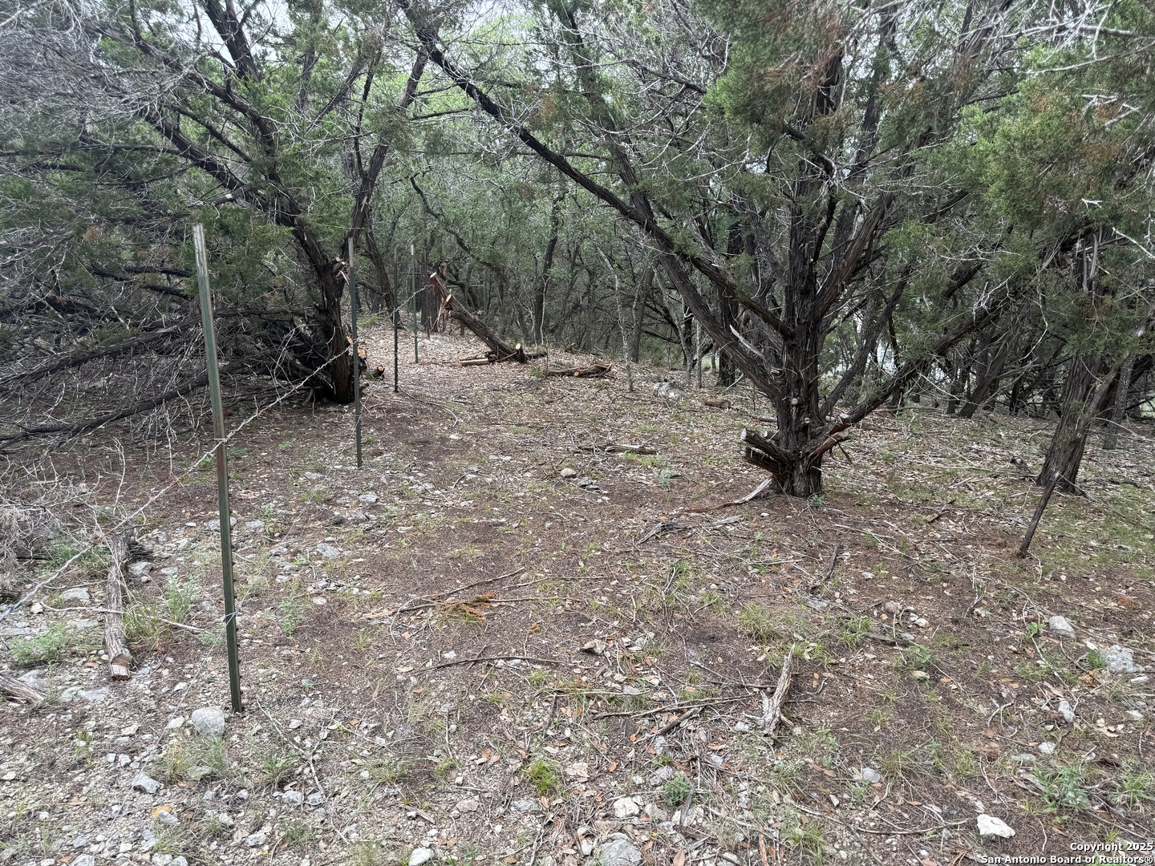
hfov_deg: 71.6
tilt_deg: -15.8
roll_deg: +0.7
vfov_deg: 56.8
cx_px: 578
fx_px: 801
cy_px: 433
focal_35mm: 24
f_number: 1.78
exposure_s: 1/514
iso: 80
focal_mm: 6.76
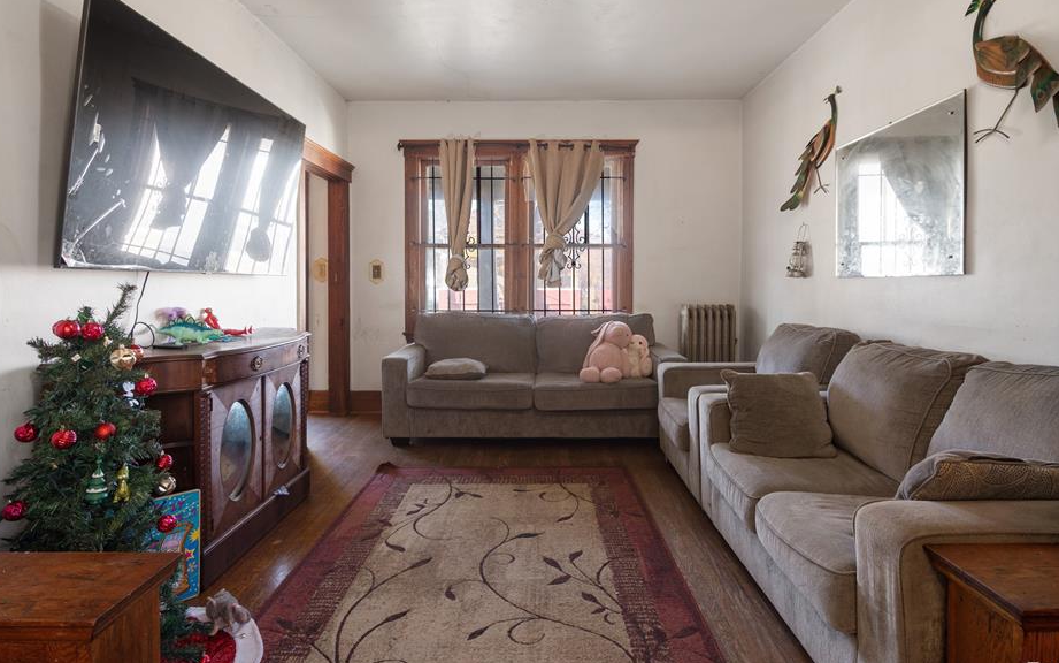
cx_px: 554
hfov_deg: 56.7
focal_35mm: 34
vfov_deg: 37.2
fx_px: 981
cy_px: 296
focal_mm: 30
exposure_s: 1/4
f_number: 9
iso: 320
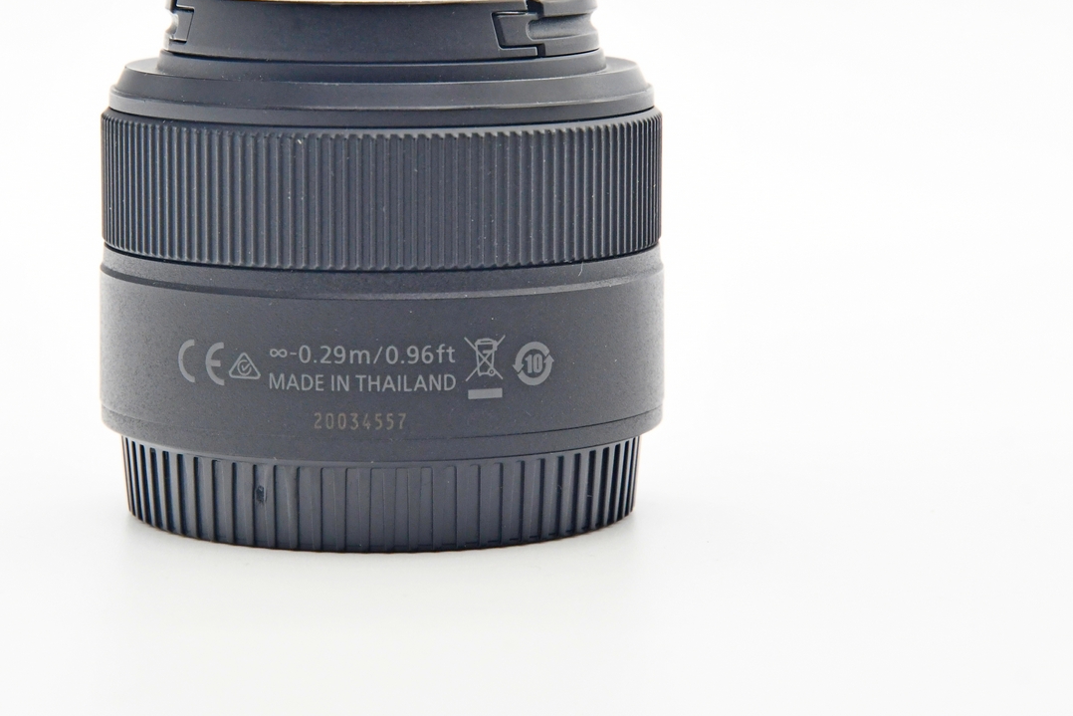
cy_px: 252
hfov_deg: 12.3
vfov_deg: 8.2
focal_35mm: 167
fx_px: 4978
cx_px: 384
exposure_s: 1/125
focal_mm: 80
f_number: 8
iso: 1250
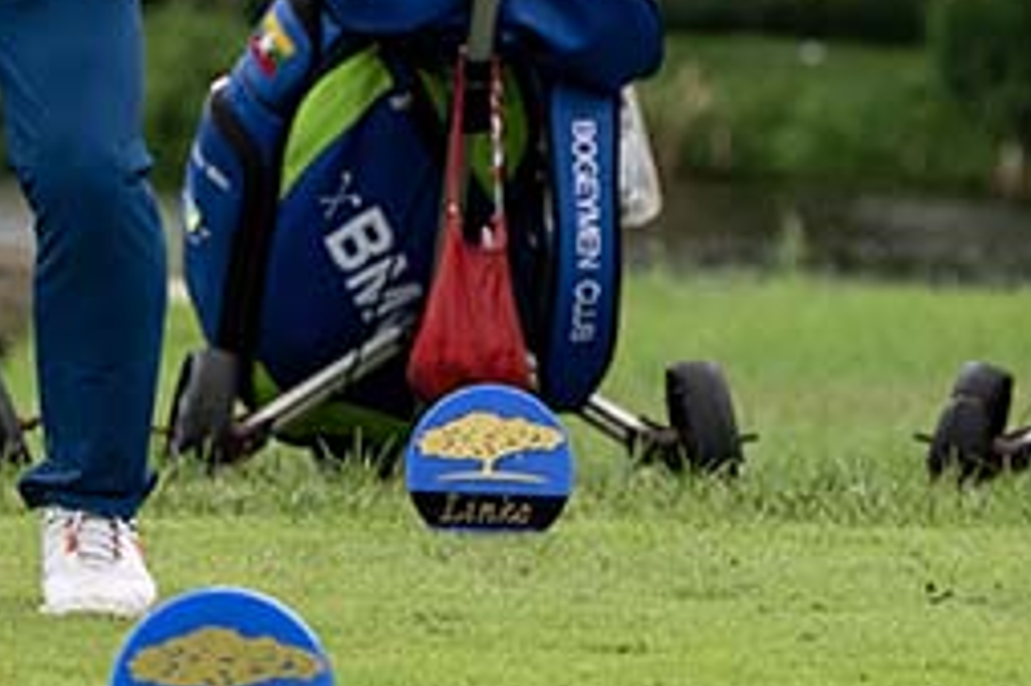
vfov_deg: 4.7
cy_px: -288
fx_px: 8328
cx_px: 731
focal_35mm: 291
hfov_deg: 7.1
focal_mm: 77
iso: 320
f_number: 2.8
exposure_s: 1/3200
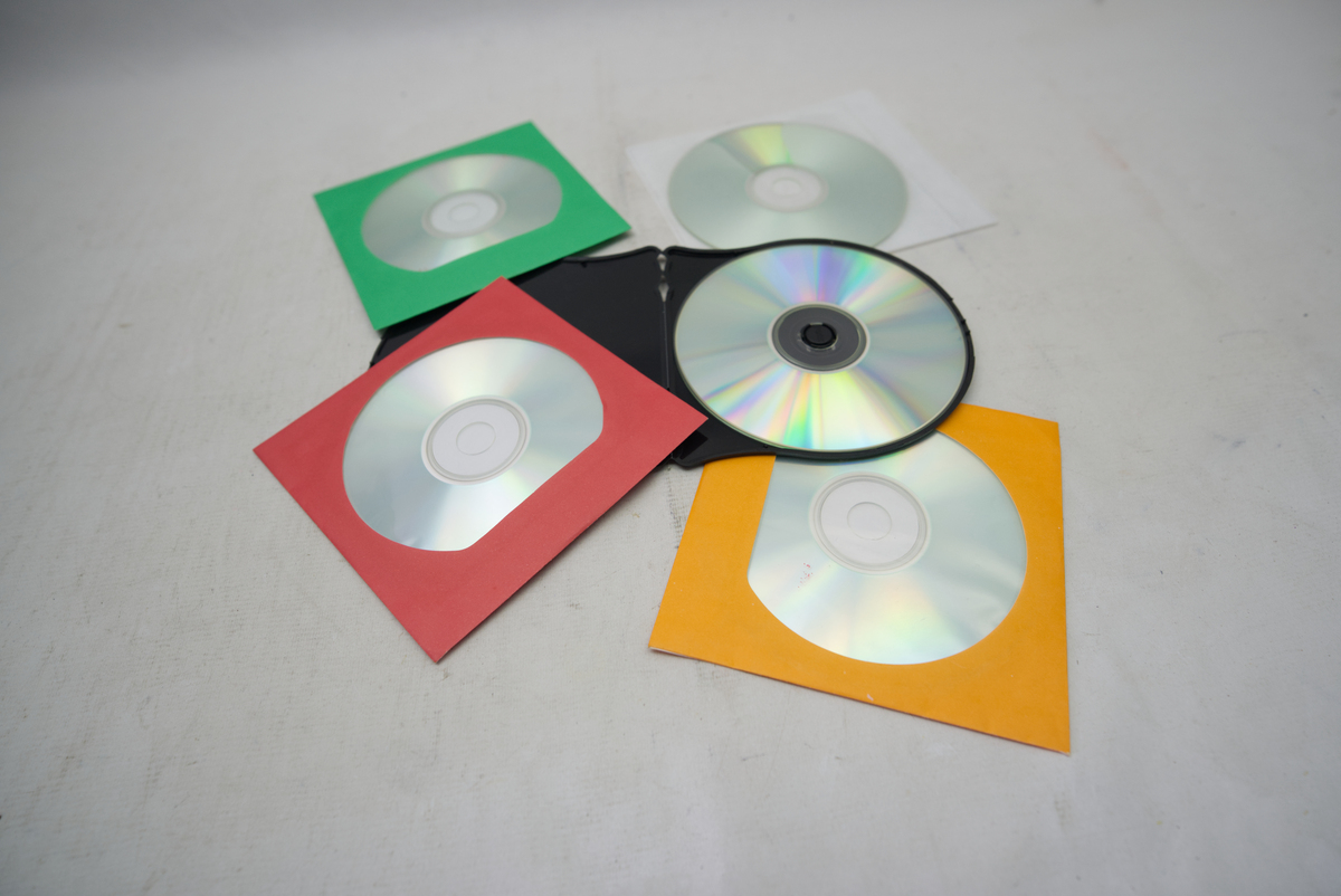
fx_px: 727
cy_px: 448
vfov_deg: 63.3
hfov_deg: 85.4
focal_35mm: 20
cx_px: 670
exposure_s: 1/60
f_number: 2.8
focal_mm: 13
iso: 100
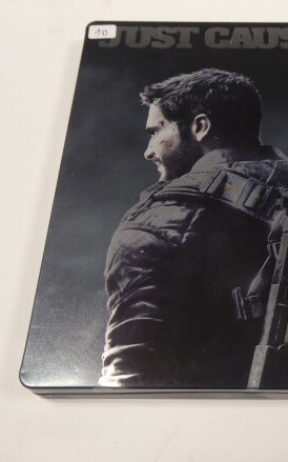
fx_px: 528
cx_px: 225
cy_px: 232
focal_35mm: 42
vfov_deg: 47.2
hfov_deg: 29.9
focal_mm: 5
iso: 400
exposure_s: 1/40
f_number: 3.5
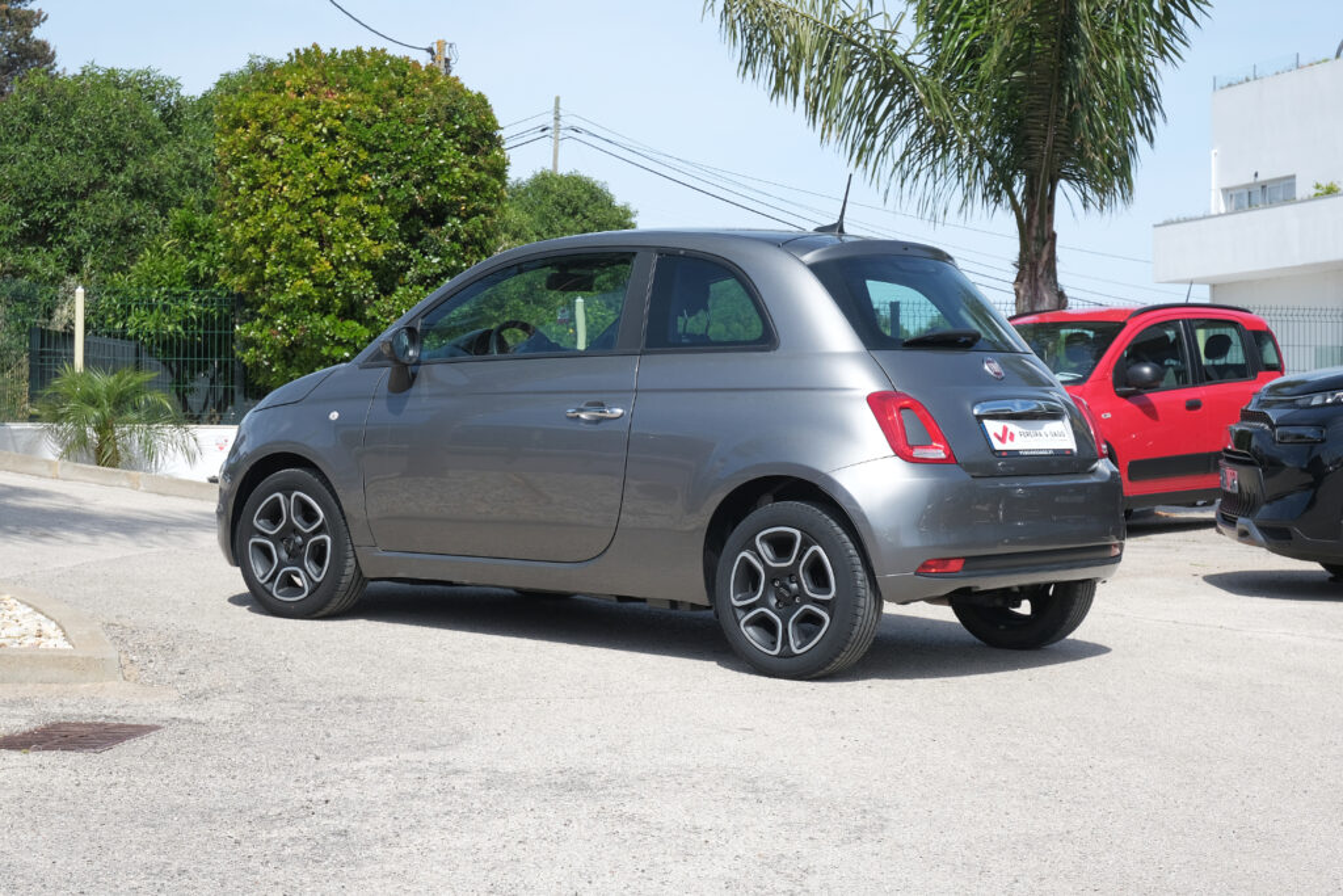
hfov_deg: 29.7
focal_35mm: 68
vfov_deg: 20.0
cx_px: 672
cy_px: 448
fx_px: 2537
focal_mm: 45
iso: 160
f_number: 9
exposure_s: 1/200
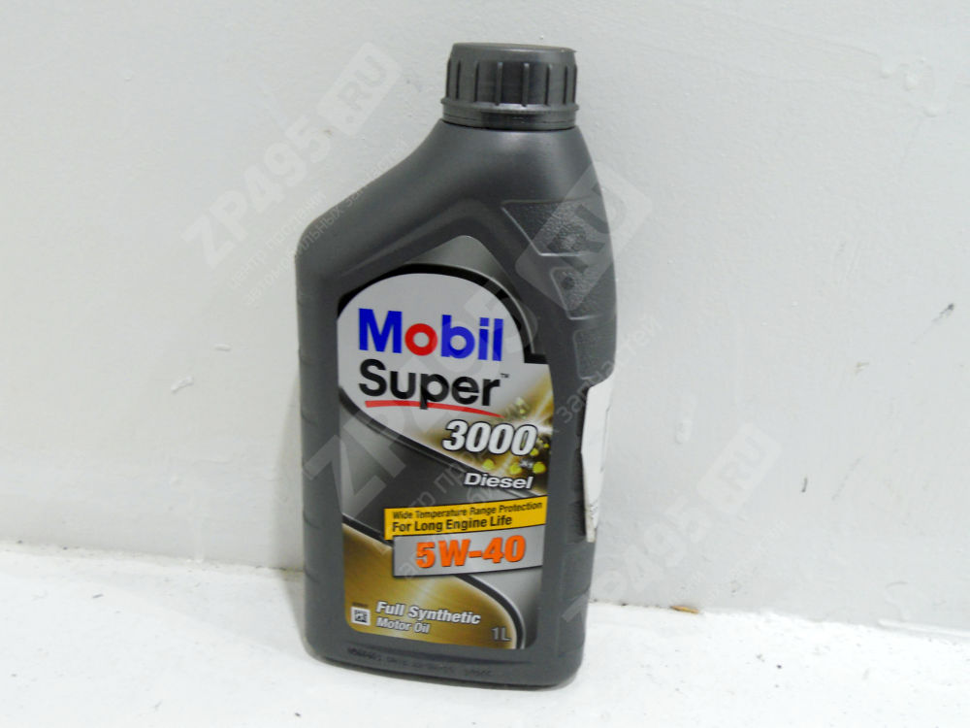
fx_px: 897
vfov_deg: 44.2
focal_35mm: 32
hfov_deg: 56.8
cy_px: 364
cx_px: 485
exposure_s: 1/30
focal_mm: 5.8
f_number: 3.5
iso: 250
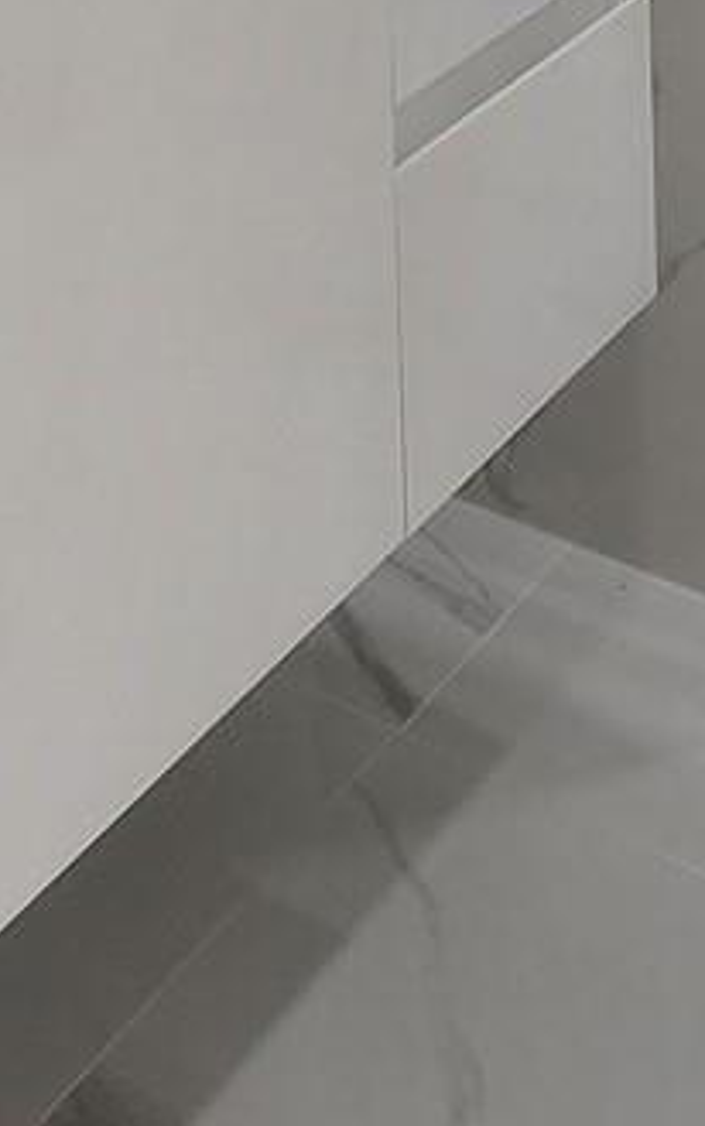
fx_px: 2057
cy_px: -760
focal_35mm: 67
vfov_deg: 22.2
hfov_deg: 18.9
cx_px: -3
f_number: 2.2
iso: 50
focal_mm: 2.2
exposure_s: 1/60.2
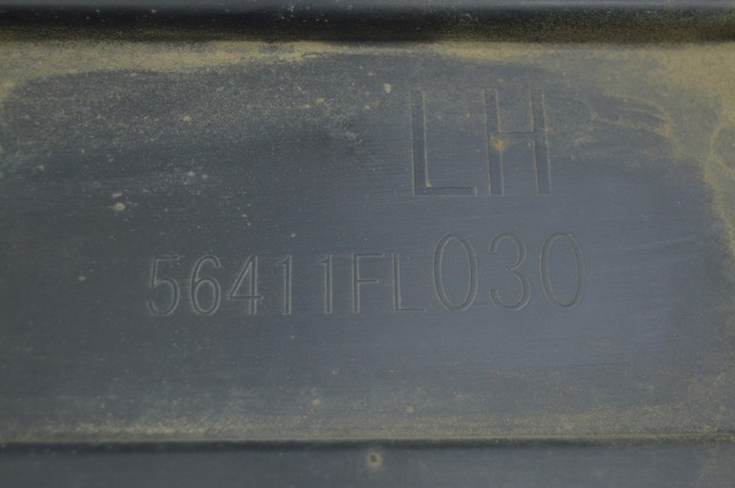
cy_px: 244
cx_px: 368
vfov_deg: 23.7
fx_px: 1162
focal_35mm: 57
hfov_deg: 35.1
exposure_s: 1/40
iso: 400
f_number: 4.8
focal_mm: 38
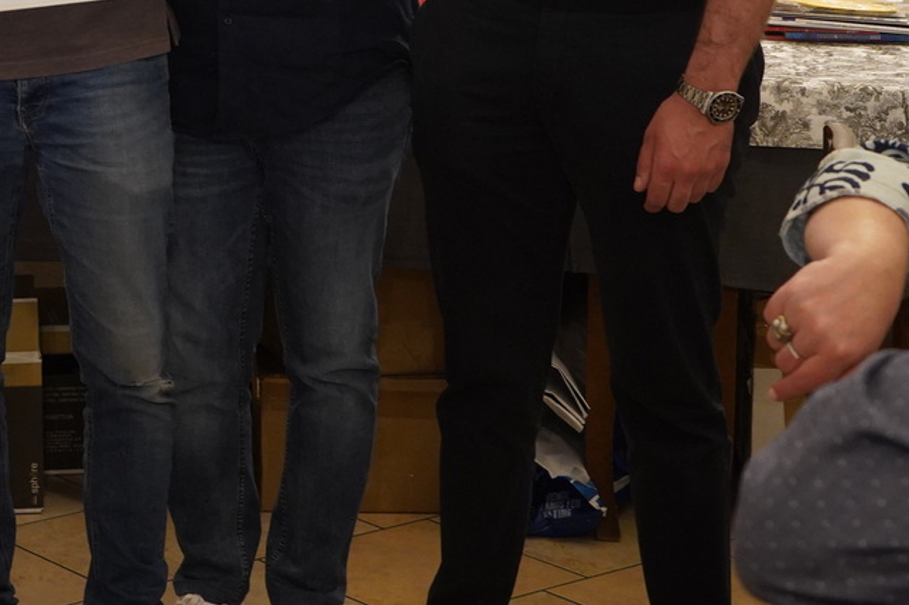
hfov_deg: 20.4
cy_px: 58
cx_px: 8
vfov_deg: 14.0
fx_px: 2448
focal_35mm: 97
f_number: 6.3
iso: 3200
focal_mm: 39
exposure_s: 1/40
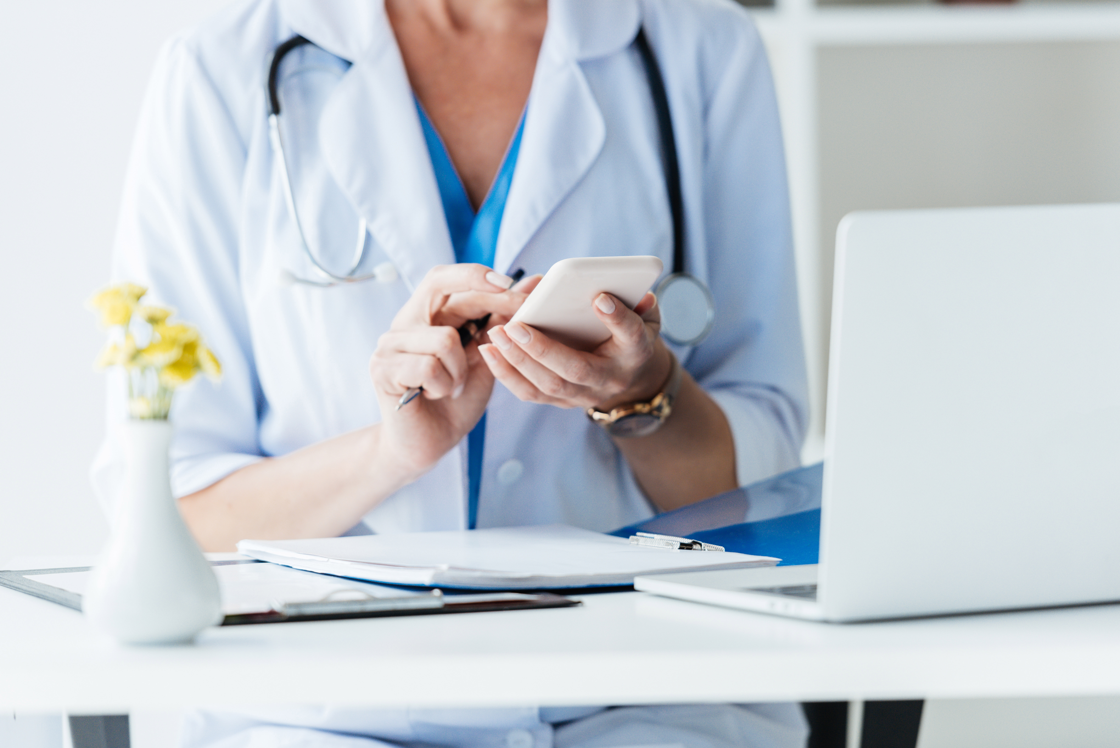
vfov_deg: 7.9
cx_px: 560
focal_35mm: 175
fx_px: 5446
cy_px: 374
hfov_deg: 11.7
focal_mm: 175
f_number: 3.2
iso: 400
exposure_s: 1/500
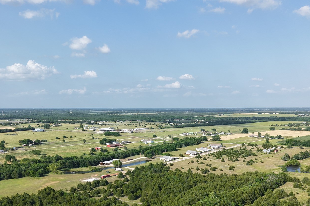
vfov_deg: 31.4
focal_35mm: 41
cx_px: 156
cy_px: 176
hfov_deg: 47.4
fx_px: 353
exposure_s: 1/2500
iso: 140
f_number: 1.8
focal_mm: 8.67
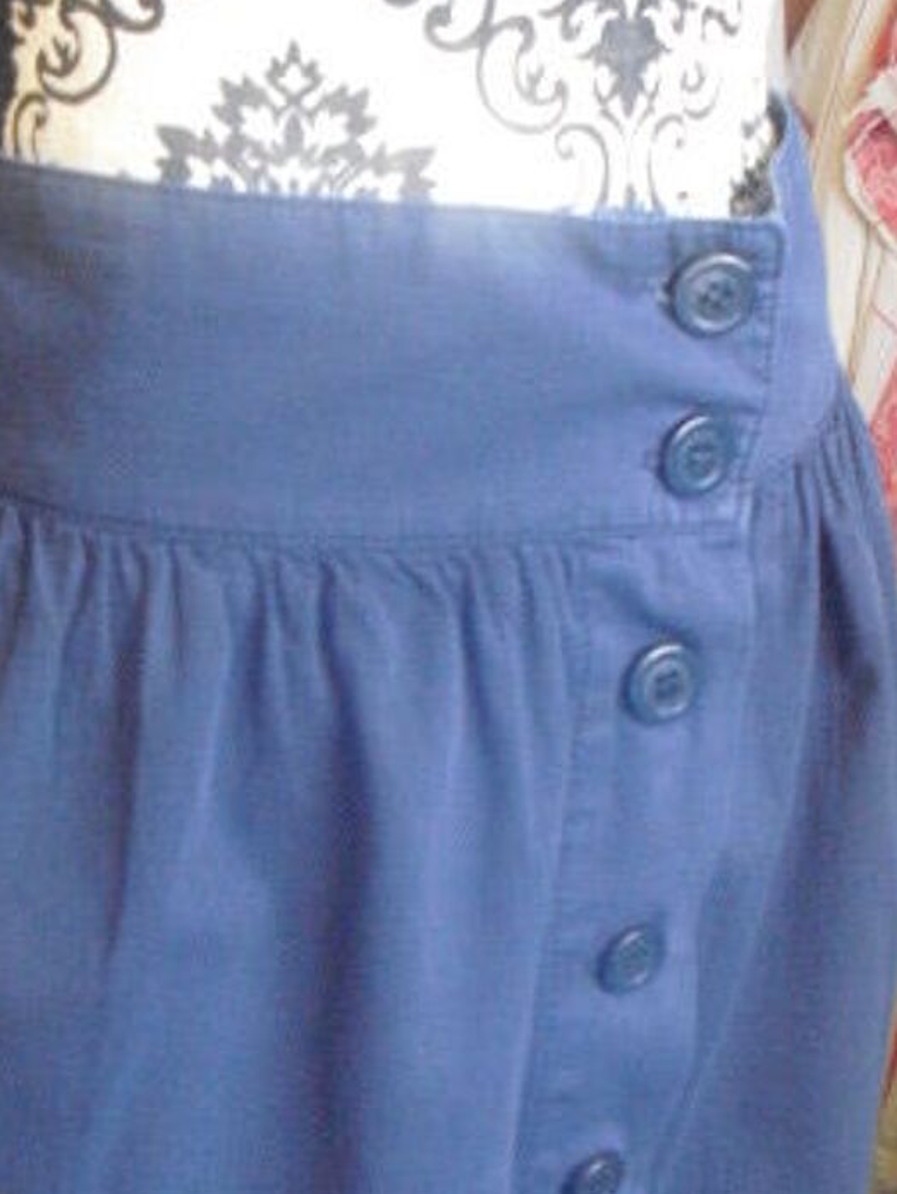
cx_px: 390
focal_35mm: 69
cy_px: 879
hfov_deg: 21.3
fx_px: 2382
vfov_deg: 27.8
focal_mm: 6.3
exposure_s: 1/60
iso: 800
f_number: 3.1
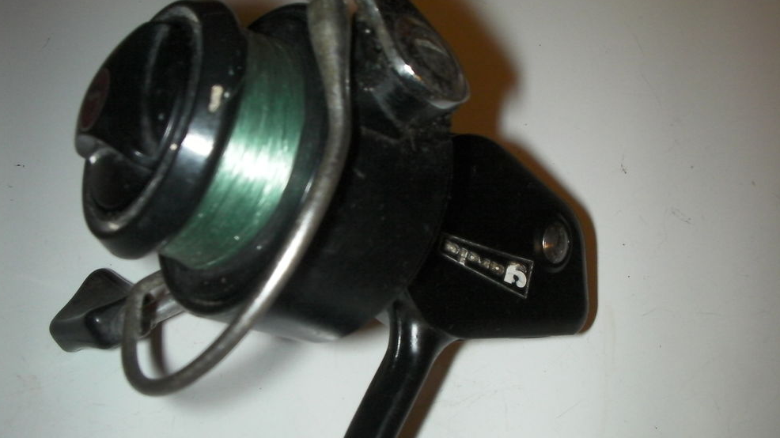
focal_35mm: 42
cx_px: 387
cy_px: 197
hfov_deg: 48.4
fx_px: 868
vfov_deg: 28.3
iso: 200
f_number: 5.6
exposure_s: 1/30
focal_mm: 6.3
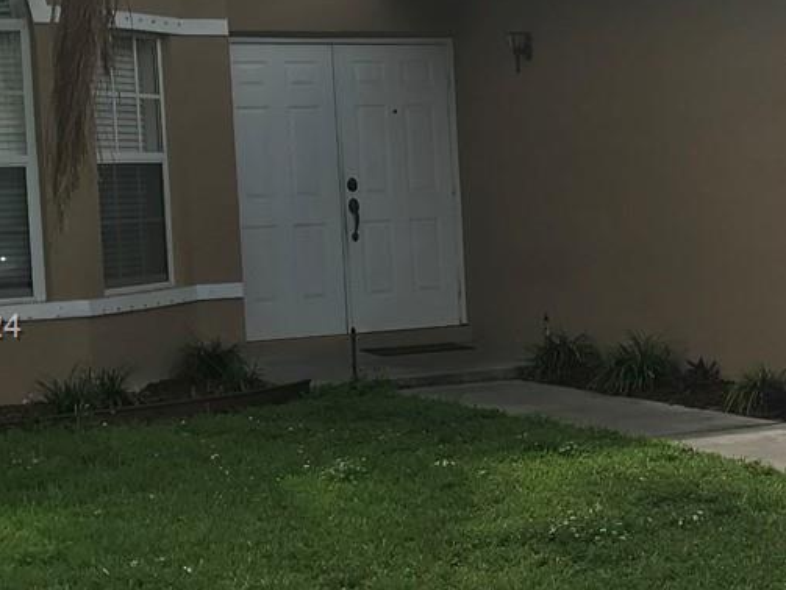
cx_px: 772
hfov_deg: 21.3
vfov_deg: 16.6
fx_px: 2022
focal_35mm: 89
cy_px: 329
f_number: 1.8
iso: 20
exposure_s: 1/1570
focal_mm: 3.99
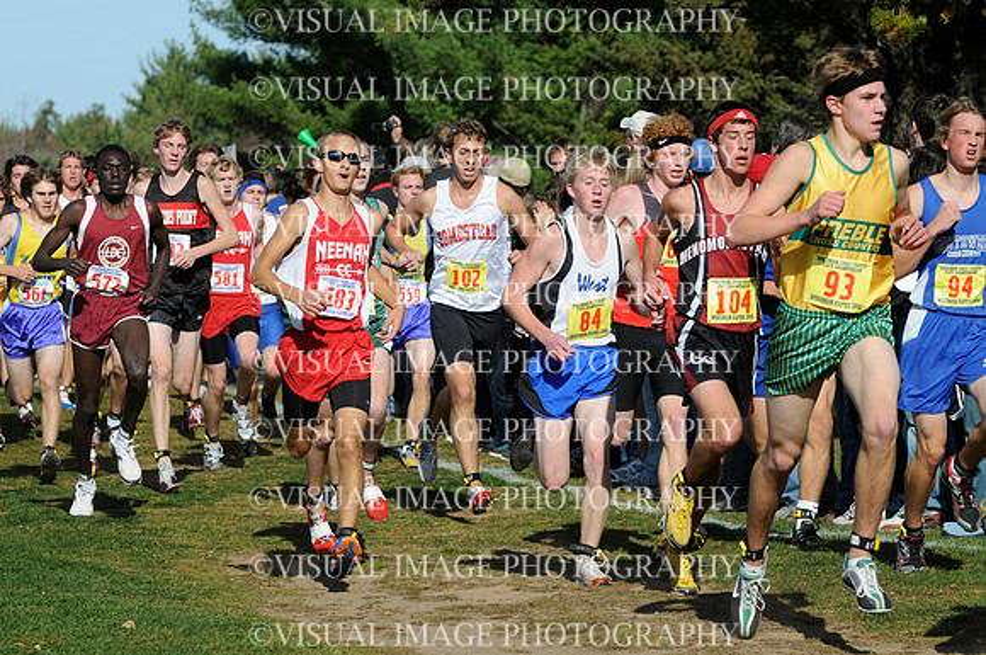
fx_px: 5333
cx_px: 493
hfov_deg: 10.6
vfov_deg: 7.0
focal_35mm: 195
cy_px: 328
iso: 200
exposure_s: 1/800
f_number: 5.6
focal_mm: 130
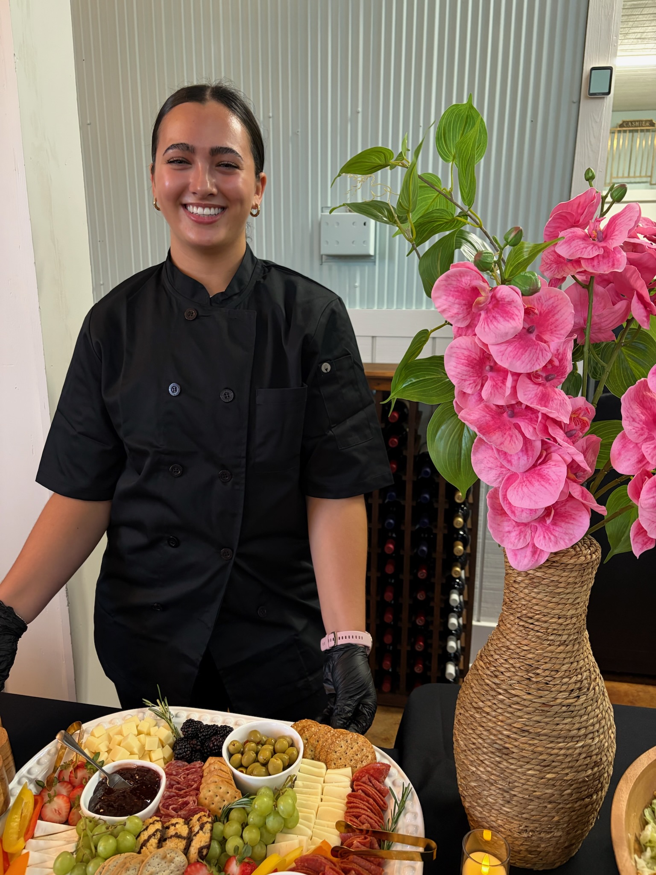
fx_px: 657
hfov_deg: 53.1
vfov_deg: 67.3
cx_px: 328
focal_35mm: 26
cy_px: 438
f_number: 1.6
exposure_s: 1/60
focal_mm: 5.96
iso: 250
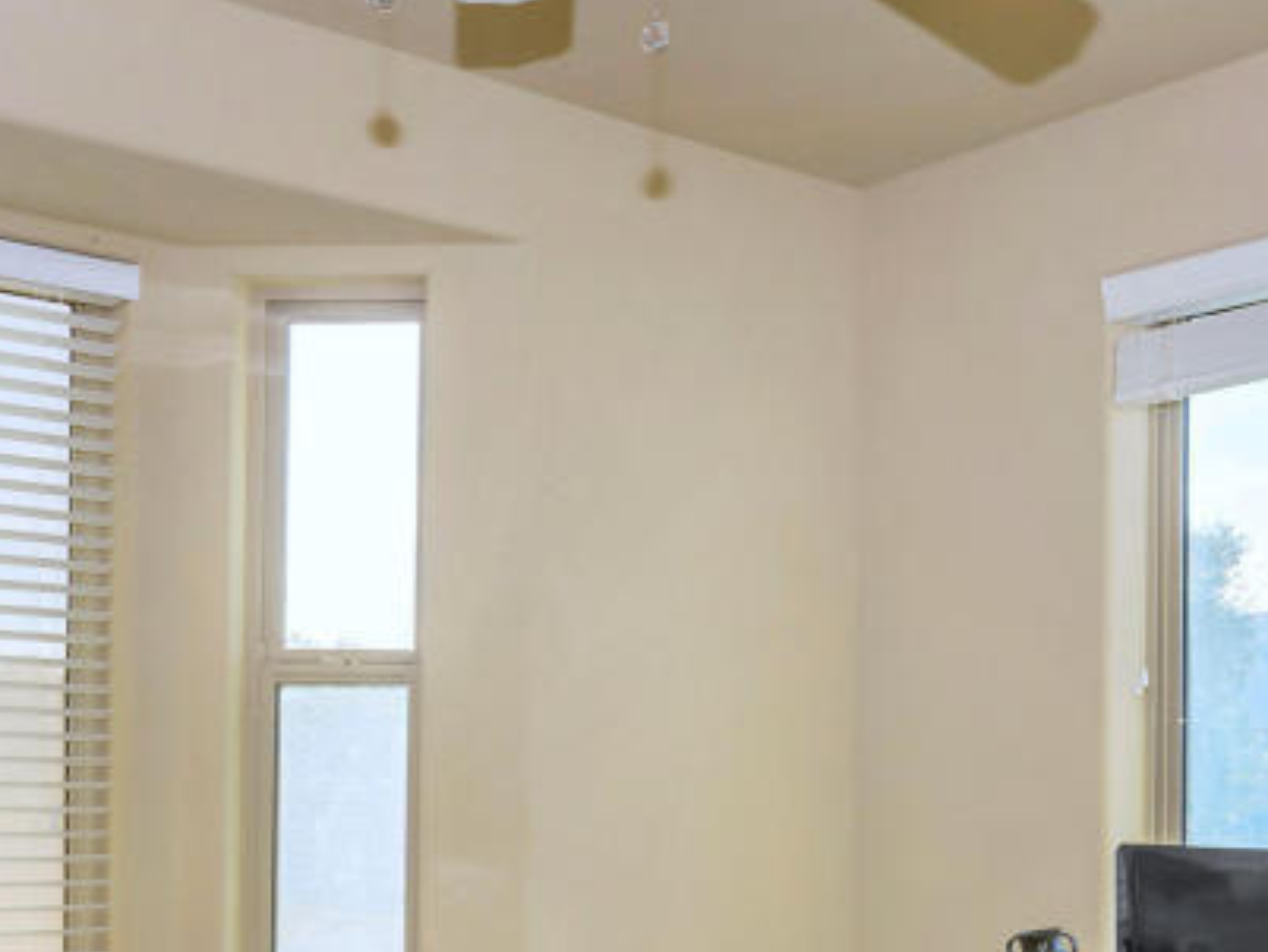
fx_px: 1748
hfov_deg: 39.6
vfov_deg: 29.7
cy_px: 779
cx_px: 781
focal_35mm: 48
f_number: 6.3
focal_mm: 11.5
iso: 125
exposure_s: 1/125
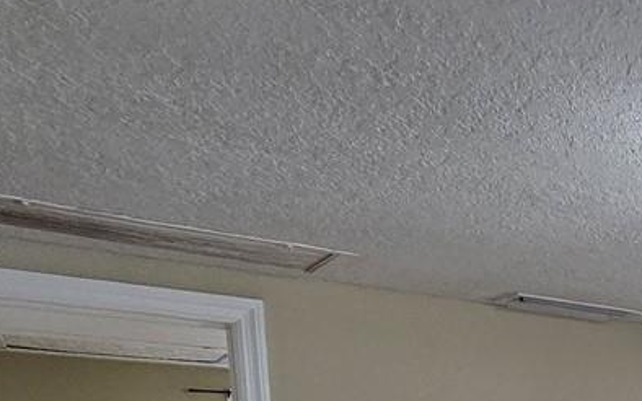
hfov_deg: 26.6
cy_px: 699
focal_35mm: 56
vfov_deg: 18.6
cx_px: 953
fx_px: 980
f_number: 2.2
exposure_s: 1/120
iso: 250
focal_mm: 2.2
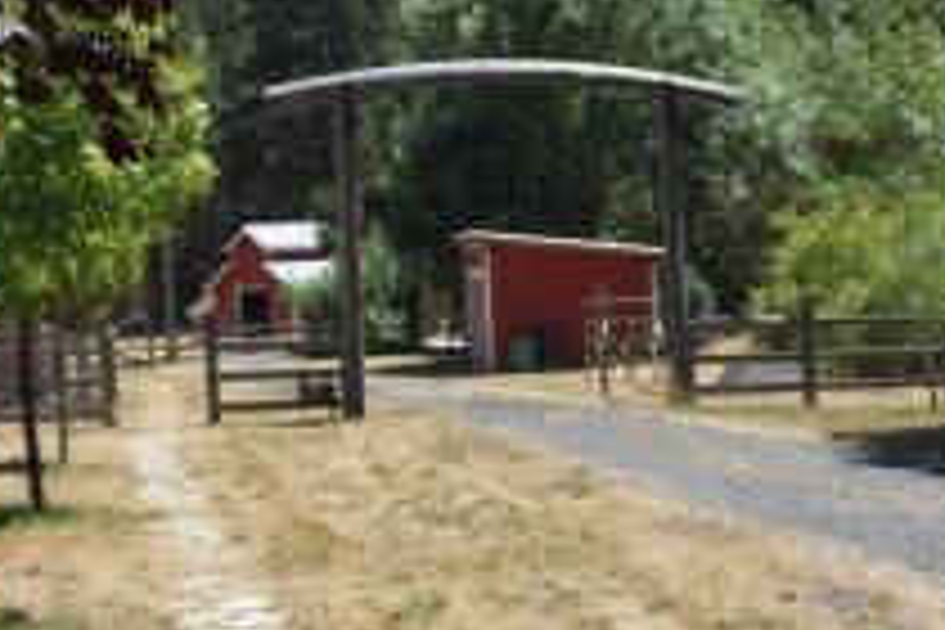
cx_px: 446
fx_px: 2205
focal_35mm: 84
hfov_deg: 24.2
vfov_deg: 16.2
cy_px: 482
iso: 100
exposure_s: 1/400
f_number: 6.3
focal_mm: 28
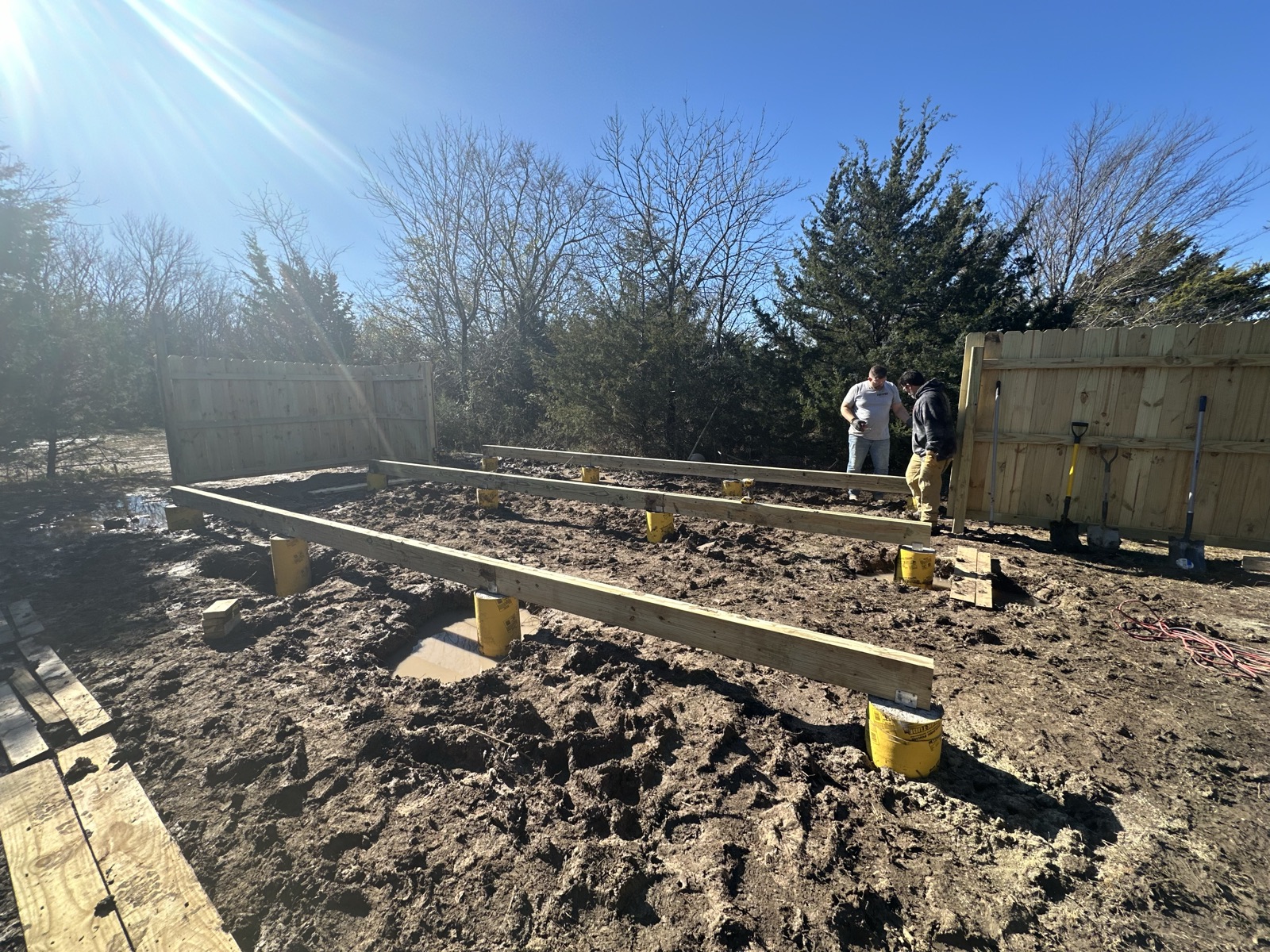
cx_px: 635
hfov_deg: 102.1
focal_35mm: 14
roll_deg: -0.2
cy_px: 476
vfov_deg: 85.7
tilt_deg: -9.9
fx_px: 514
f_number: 2.2
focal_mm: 2.22
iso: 40
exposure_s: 1/673
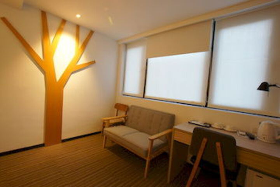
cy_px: 94
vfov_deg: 77.3
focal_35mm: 15
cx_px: 140
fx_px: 117
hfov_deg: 100.4
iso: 400
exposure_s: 1/5
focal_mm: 10
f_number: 10
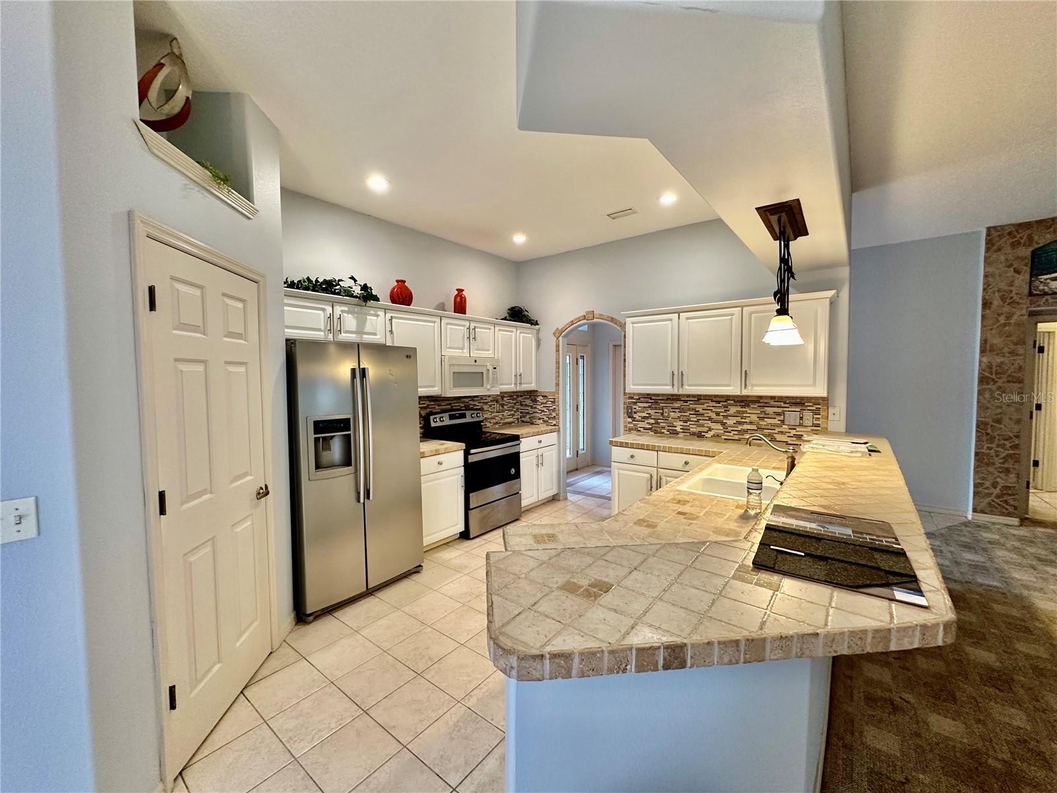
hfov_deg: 102.1
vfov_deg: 85.7
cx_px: 528
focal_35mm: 14
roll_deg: +0.2
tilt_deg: -2.3
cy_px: 396
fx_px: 427
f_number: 2.2
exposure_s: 1/60
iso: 250
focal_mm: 2.22
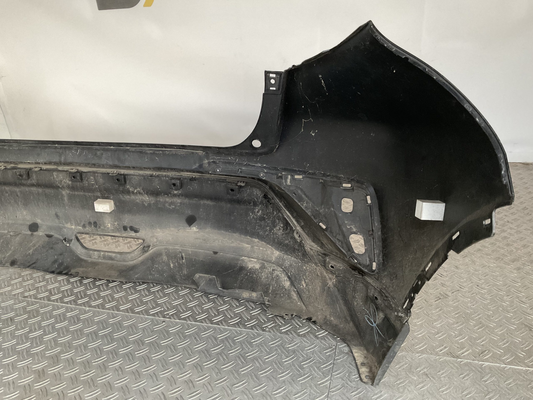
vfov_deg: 48.2
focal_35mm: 29
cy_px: 200
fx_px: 447
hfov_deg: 61.7
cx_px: 266
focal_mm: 3
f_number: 1.8
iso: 125
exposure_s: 1/50
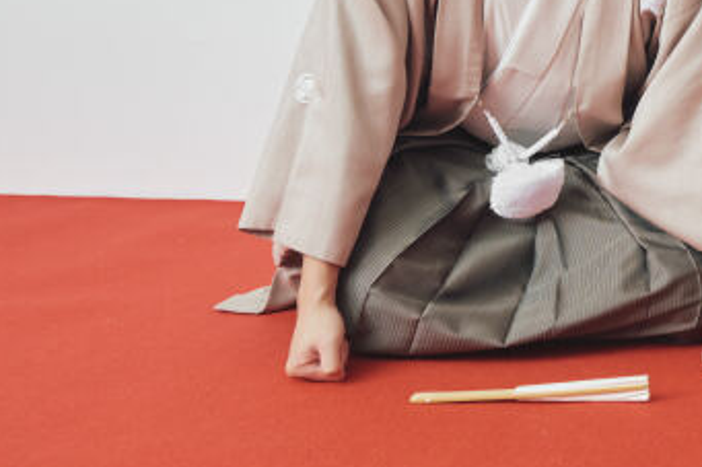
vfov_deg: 19.2
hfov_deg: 27.6
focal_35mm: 68
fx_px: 1325
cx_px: 733
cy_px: -40
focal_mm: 19.6
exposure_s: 1/100
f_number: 5
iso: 400
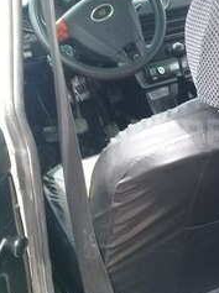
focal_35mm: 65
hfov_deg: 21.6
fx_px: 550
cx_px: 226
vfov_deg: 29.8
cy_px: 134
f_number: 2.2
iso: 64
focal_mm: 3.3
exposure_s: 1/100
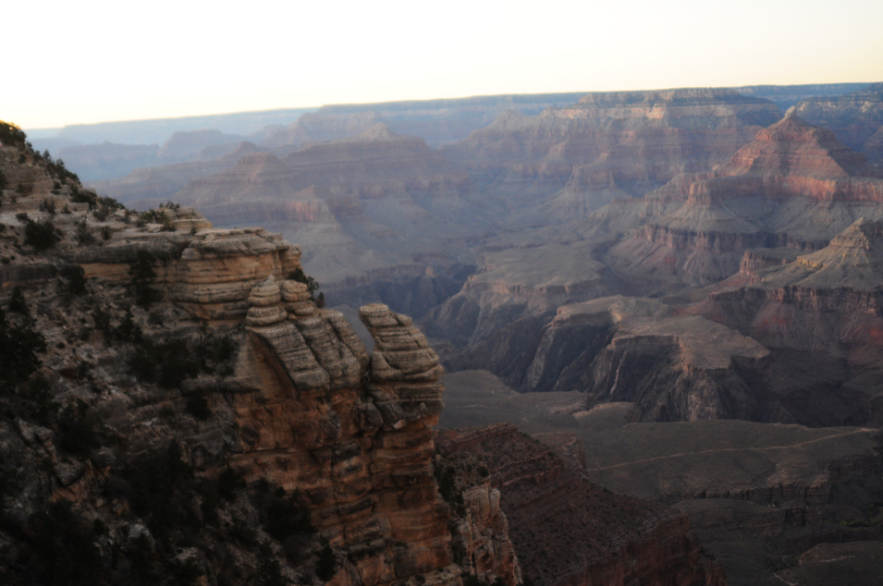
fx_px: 1029
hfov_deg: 46.5
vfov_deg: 31.8
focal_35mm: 42
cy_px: 293
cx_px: 442
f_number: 3.5
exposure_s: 1/30
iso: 640
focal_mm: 28
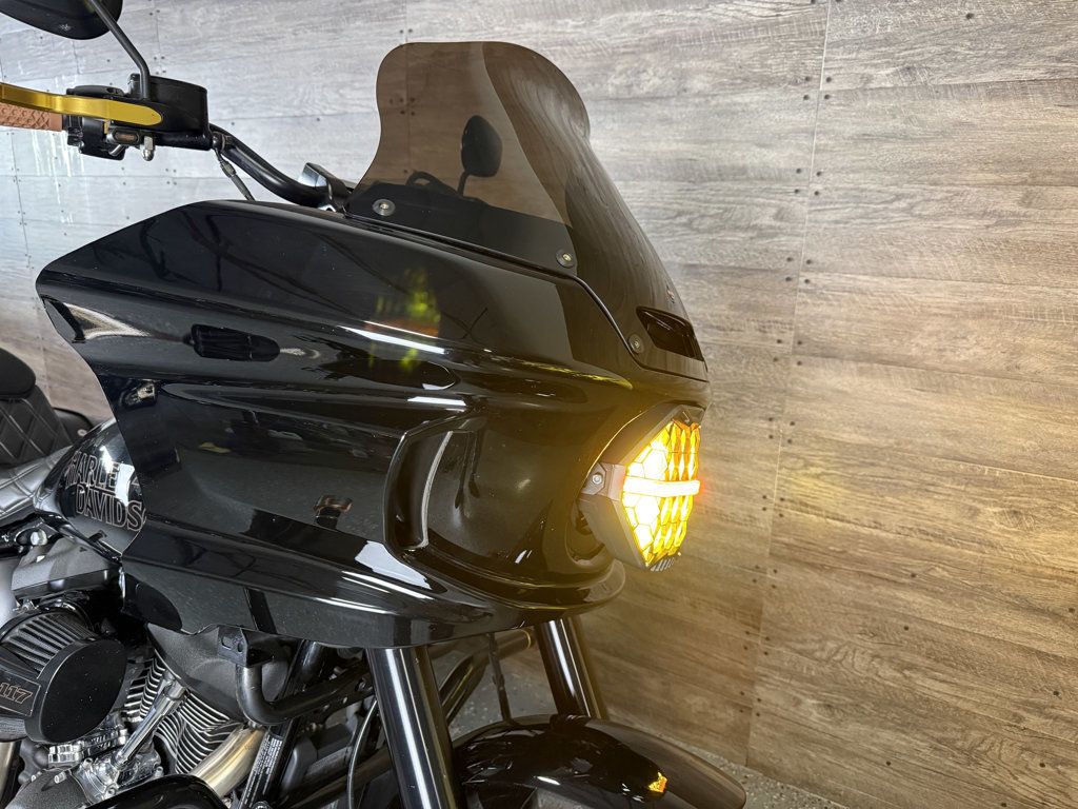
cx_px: 539
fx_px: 747
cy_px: 404
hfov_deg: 71.6
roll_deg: -0.8
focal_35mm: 24
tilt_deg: -14.9
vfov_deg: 56.8
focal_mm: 6.76
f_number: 1.78
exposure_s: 1/60
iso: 500
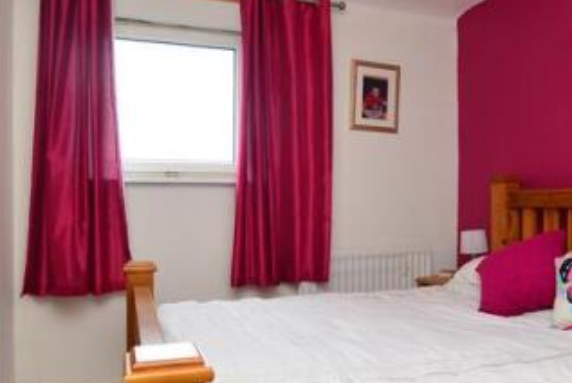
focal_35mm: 31
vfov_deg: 42.4
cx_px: 323
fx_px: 493
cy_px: 207
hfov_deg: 60.0
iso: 400
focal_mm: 10
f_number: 5.6
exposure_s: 1/10
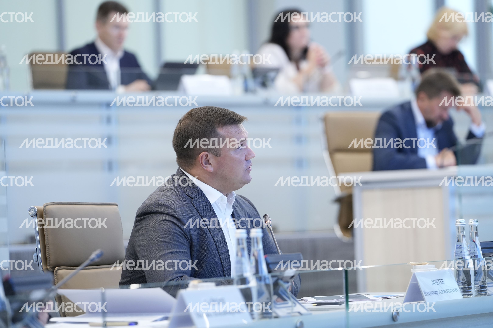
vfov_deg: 7.6
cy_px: 164
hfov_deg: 11.4
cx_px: 246
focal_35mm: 181
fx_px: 2479
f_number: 3.5
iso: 2000
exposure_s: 1/125
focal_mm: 181
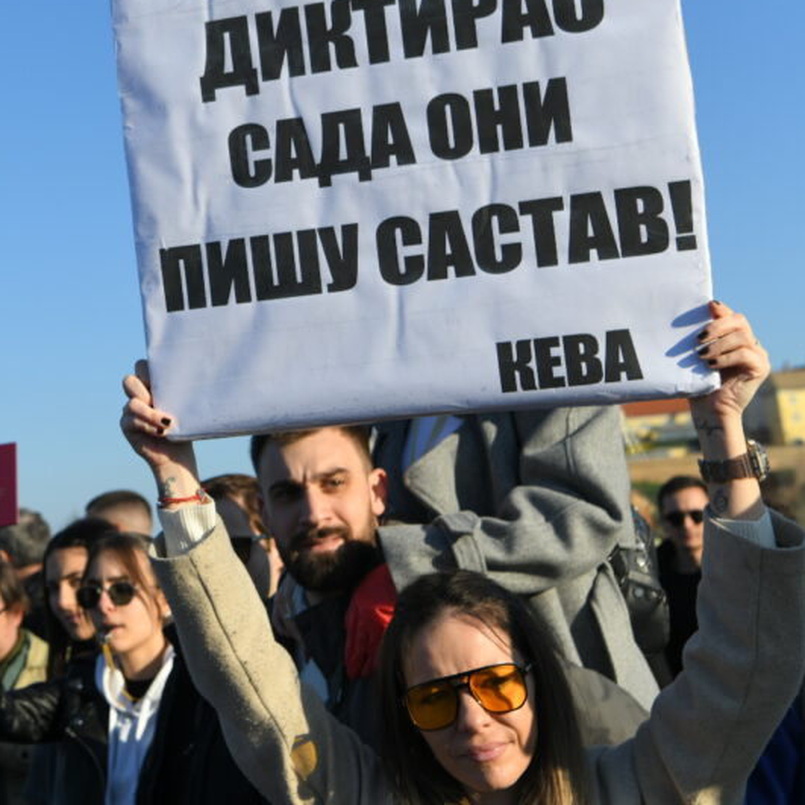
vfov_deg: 21.1
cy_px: 316
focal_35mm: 82
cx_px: 68
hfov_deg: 20.7
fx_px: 2157
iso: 200
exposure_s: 1/800
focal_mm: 50
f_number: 6.3
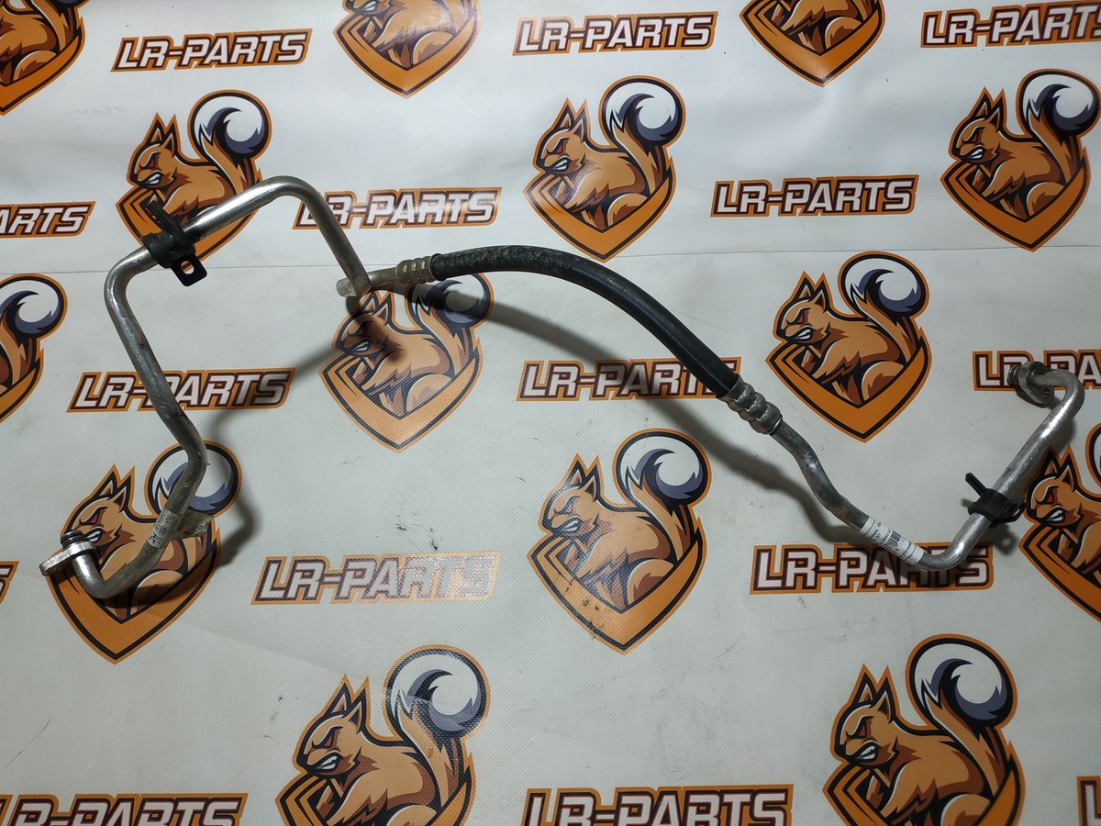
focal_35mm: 24
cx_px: 550
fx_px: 763
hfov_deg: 71.6
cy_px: 413
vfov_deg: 56.8
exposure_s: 1/100
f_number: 1.9
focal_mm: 3.94
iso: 125
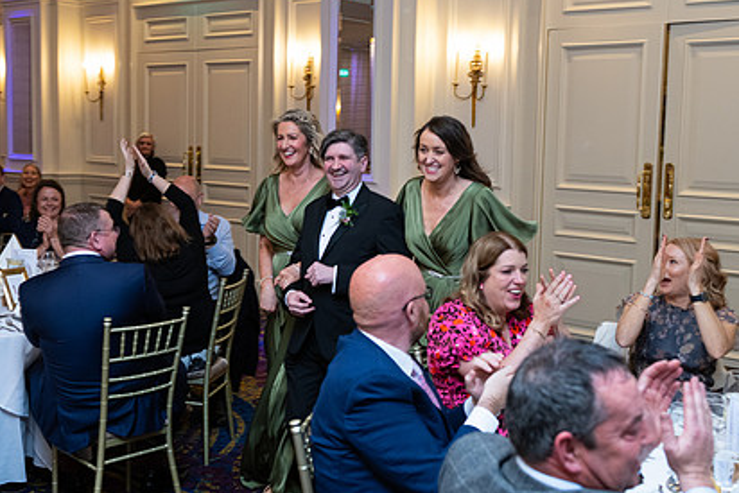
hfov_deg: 43.6
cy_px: 223
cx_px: 348
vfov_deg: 29.9
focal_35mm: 45
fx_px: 924
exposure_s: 1/160
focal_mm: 32
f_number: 3.5
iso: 800
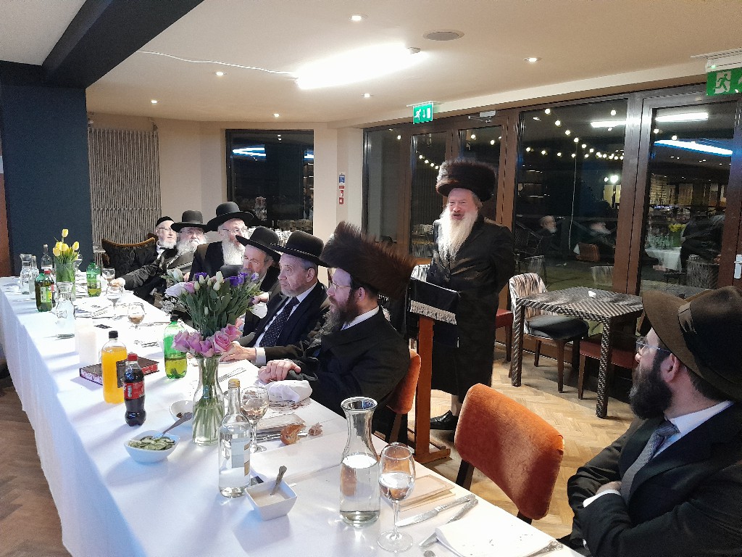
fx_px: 557
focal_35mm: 26
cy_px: 278
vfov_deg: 53.1
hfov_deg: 67.3
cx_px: 371
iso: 500
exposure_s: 1/25
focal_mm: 3.98
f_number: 1.8
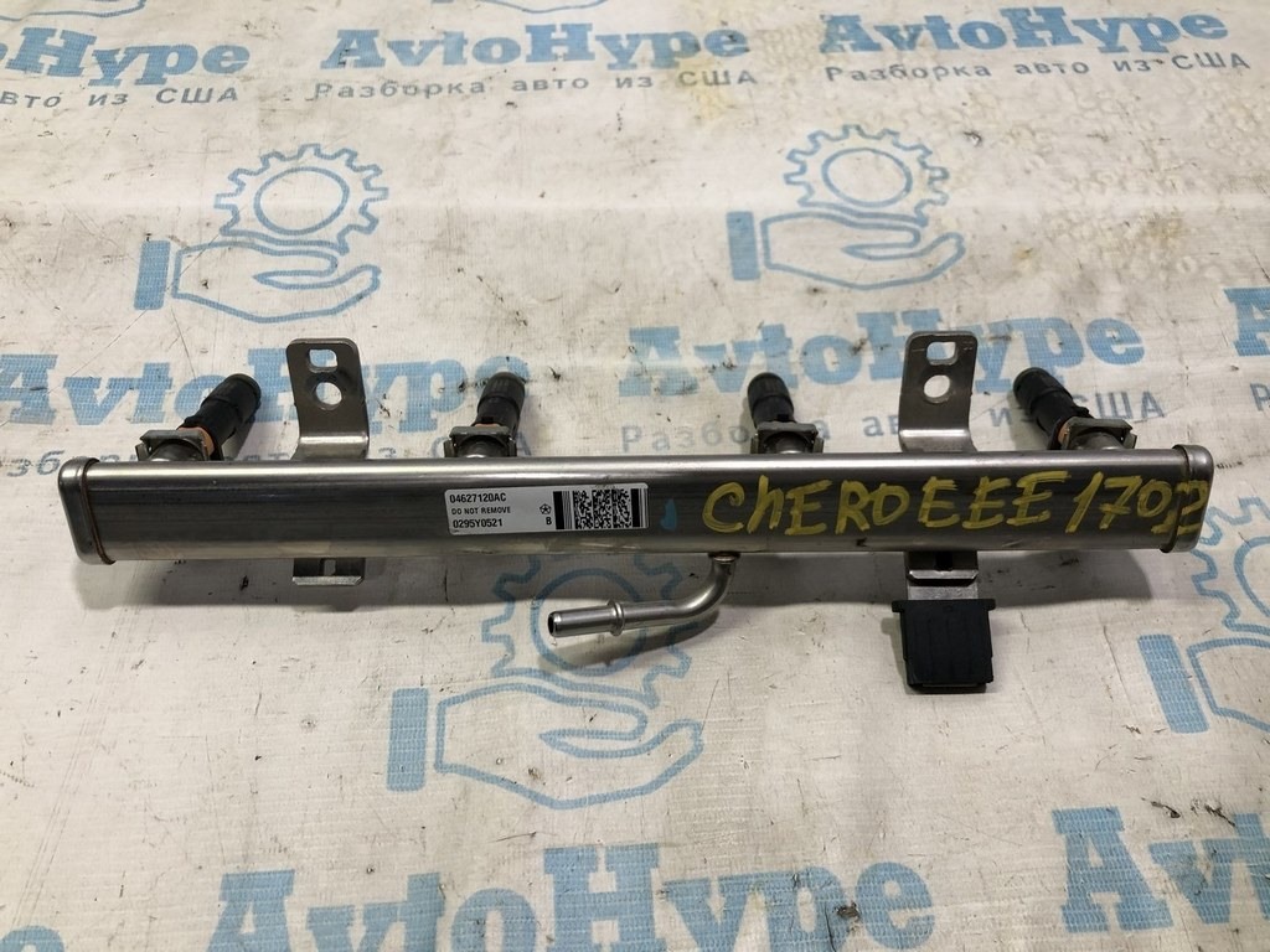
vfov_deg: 49.7
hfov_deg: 63.4
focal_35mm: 28
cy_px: 476
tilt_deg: -53.3
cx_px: 635
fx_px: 1027
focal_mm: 4
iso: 25
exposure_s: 1/33
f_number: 1.8
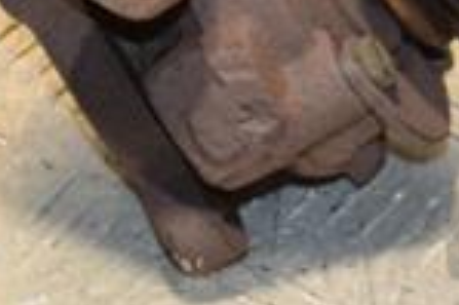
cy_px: -176
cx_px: 388
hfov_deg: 6.6
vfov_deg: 4.3
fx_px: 3999
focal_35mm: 314
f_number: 6.3
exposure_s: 1/200
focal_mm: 52
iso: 800
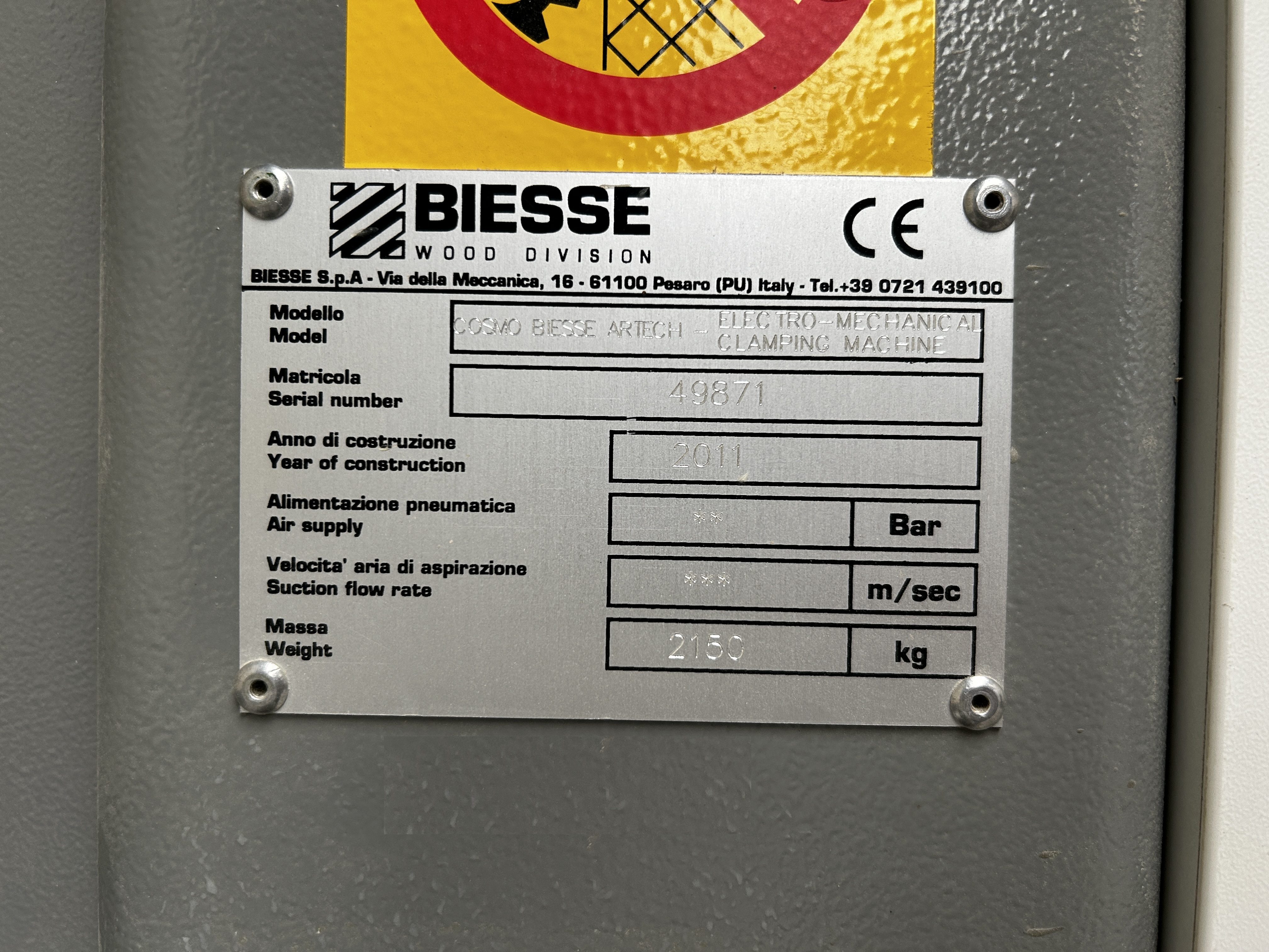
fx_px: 953
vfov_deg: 53.1
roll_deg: -1.5
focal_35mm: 26
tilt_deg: -1.0
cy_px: 476
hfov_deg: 67.3
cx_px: 634
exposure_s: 1/100
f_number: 1.5
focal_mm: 5.7
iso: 100
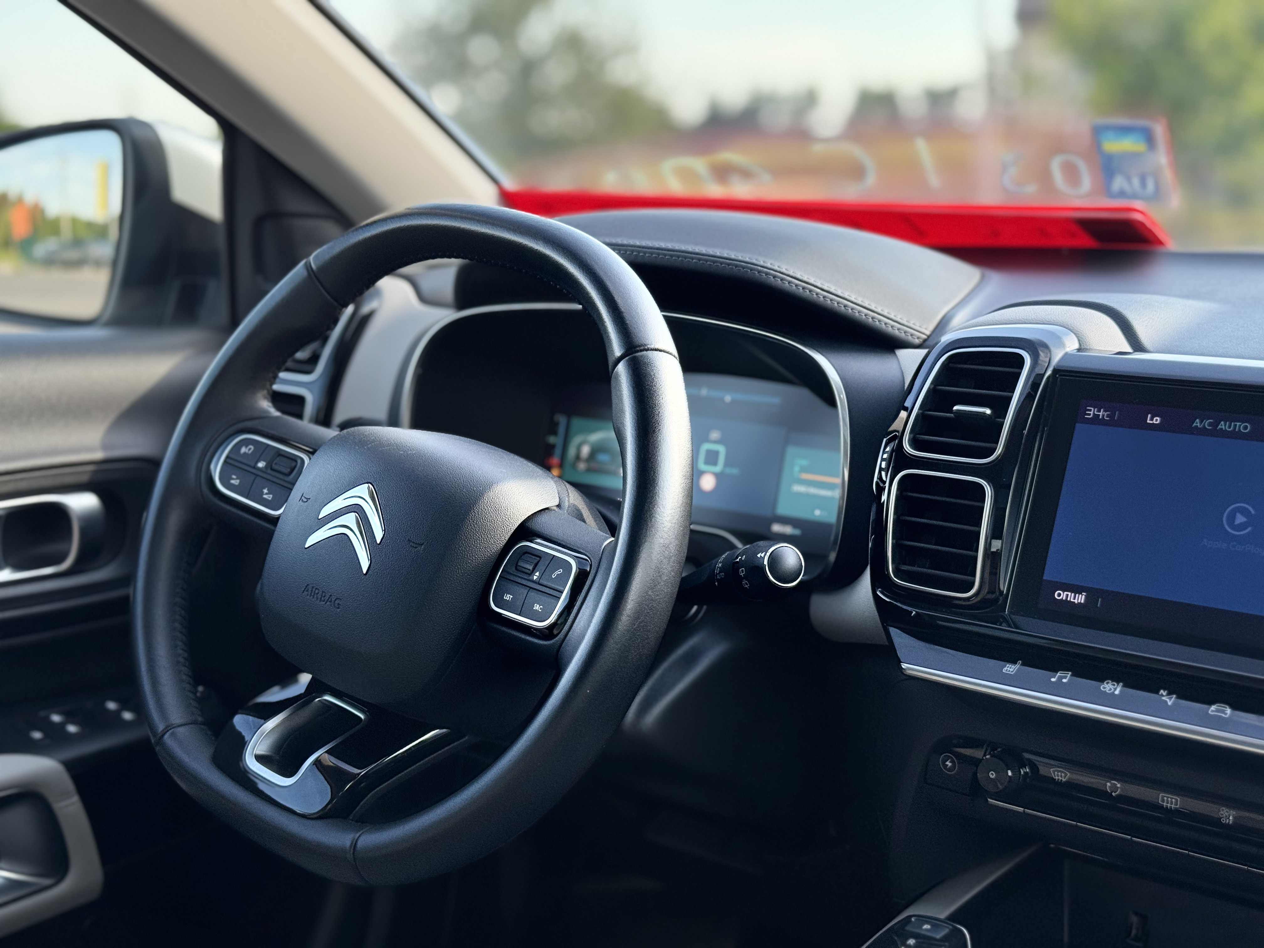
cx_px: 632
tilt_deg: -10.9
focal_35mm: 48
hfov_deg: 39.7
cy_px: 474
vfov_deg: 30.3
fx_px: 1753
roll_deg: +0.4
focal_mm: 6.76
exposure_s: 1/343
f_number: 1.78
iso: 64
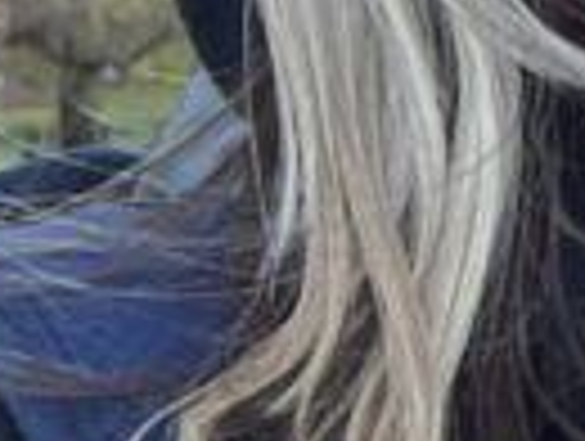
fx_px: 3065
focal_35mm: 181
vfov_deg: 8.1
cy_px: -148
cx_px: 2236
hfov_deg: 7.8
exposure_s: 1/121
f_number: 2.2
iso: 50
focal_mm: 2.71
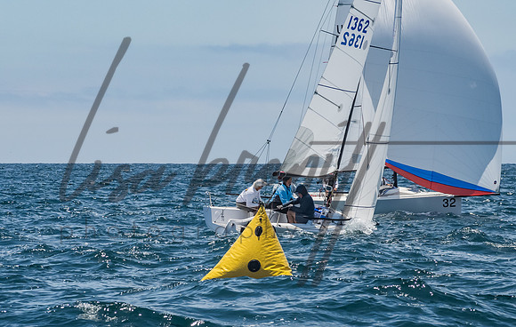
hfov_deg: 6.5
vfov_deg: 4.1
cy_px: 191
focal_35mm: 321
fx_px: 4527
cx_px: 218
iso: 640
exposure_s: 1/1600
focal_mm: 180
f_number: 14
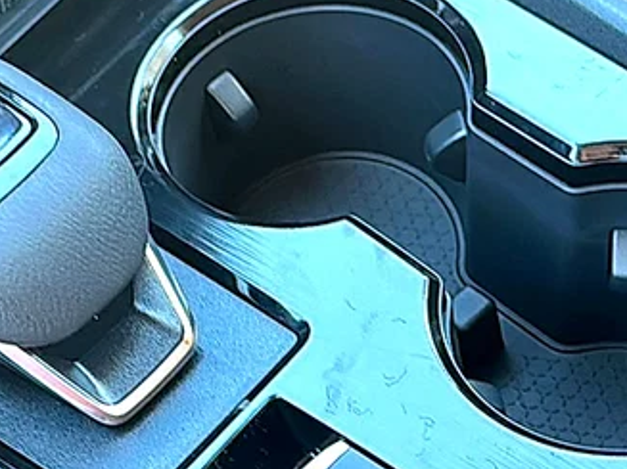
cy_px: 382
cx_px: 366
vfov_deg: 16.3
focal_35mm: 90
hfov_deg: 21.8
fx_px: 1630
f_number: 1.78
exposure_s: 1/40
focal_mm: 6.86
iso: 80
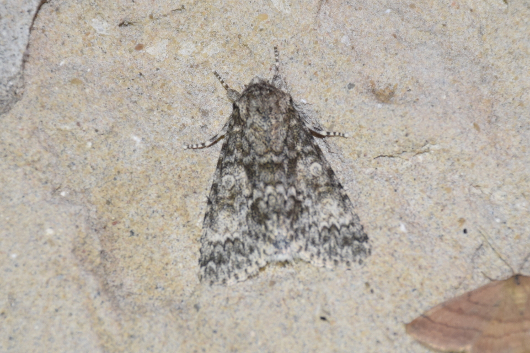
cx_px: 265
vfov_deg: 6.5
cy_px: 176
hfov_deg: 9.8
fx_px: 3090
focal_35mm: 210
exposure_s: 1/60
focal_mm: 140
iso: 320
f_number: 7.1
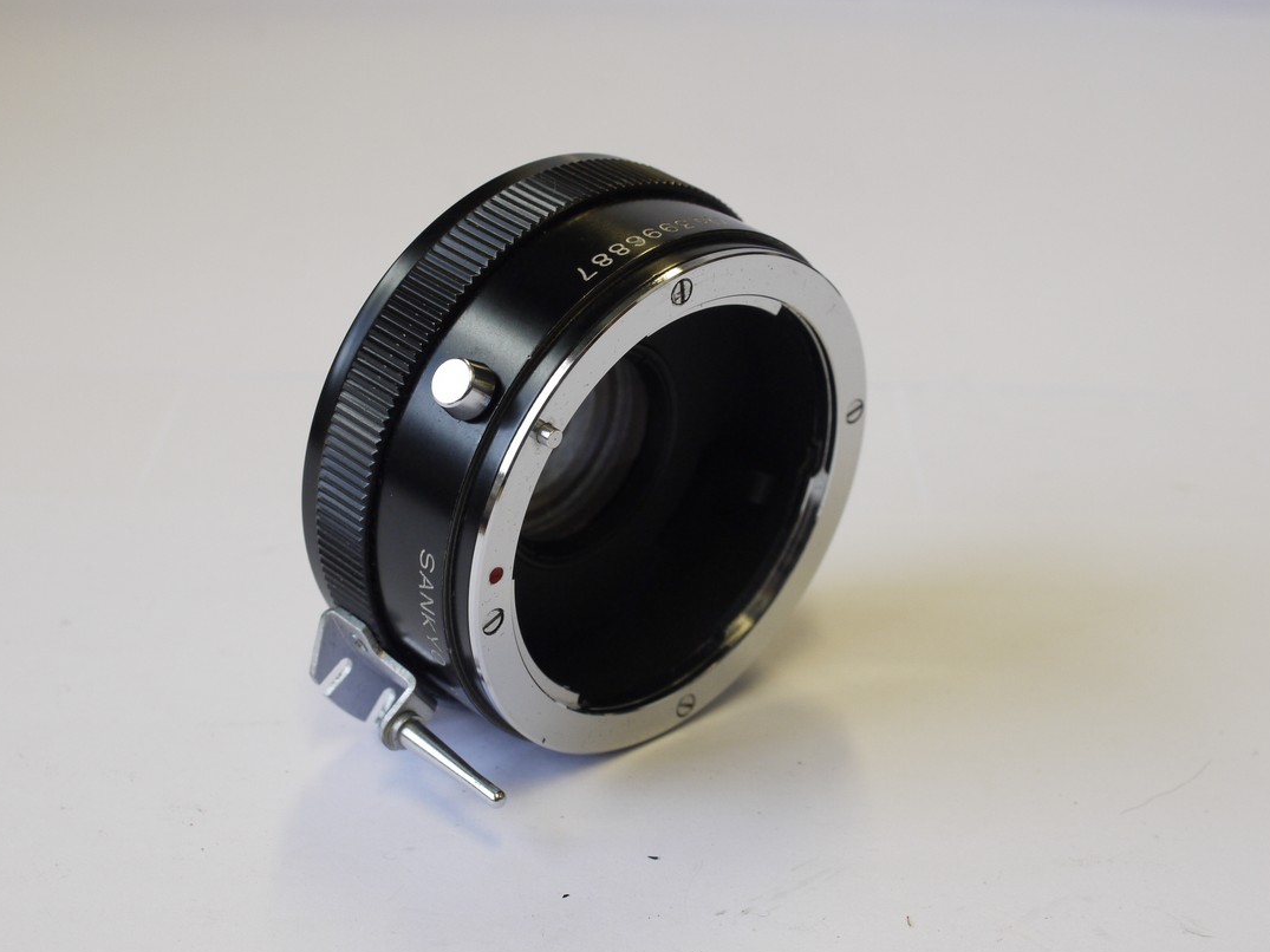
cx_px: 598
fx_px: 2458
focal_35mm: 67
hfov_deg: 29.0
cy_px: 508
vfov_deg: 21.9
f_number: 8
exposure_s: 1/50
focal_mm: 30
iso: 400
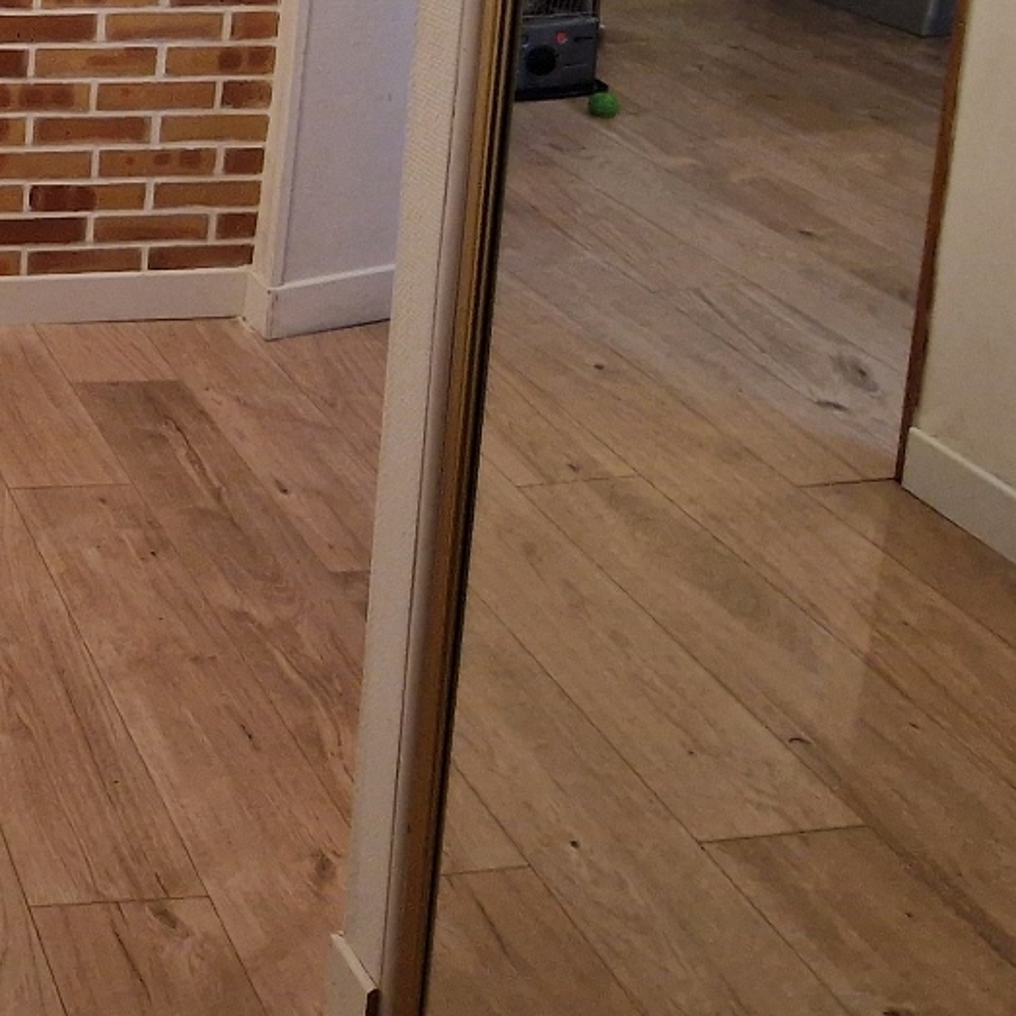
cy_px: -82
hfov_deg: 29.7
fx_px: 1494
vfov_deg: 33.2
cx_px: -319
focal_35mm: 45
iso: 250
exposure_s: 1/50
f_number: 2.2
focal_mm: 2.2
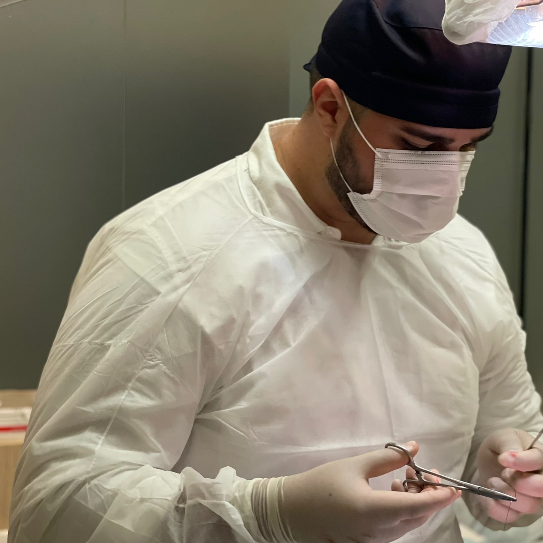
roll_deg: -0.6
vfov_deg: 26.1
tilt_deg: -1.1
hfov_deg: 26.1
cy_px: 308
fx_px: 1171
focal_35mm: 66
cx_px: 274
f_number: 2
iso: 200
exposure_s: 1/120
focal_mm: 6
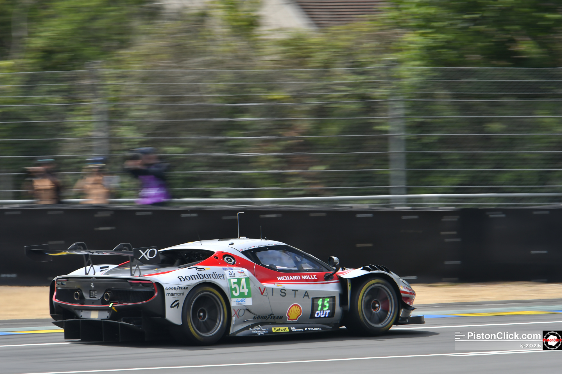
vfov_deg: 3.3
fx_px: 6556
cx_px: 281
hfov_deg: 4.9
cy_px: 187
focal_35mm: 420
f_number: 8
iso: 140
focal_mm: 280
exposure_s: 1/100
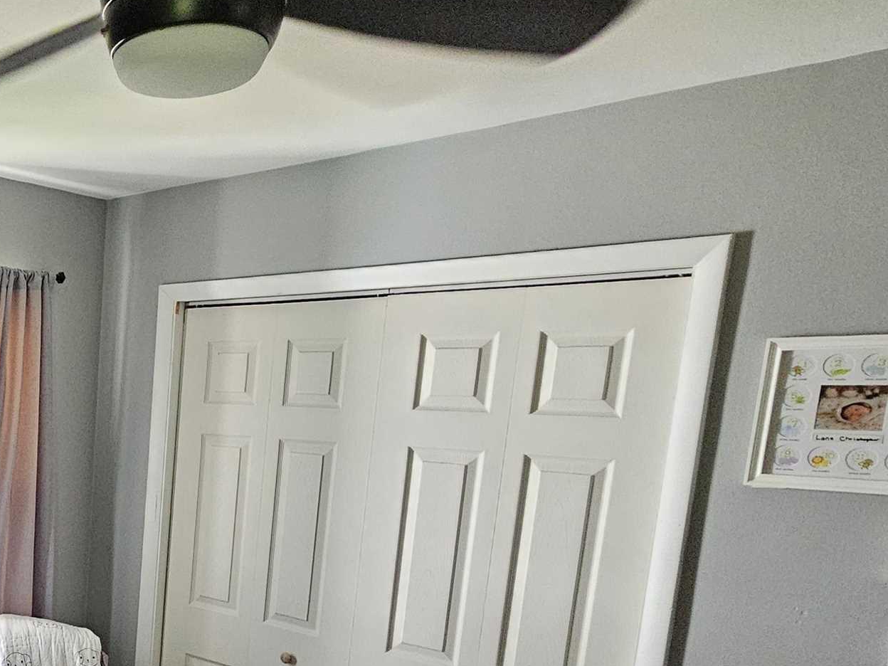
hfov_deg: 44.2
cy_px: 549
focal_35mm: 32
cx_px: -79
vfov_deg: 41.9
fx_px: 821
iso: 500
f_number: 2.2
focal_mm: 2.2
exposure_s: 1/100
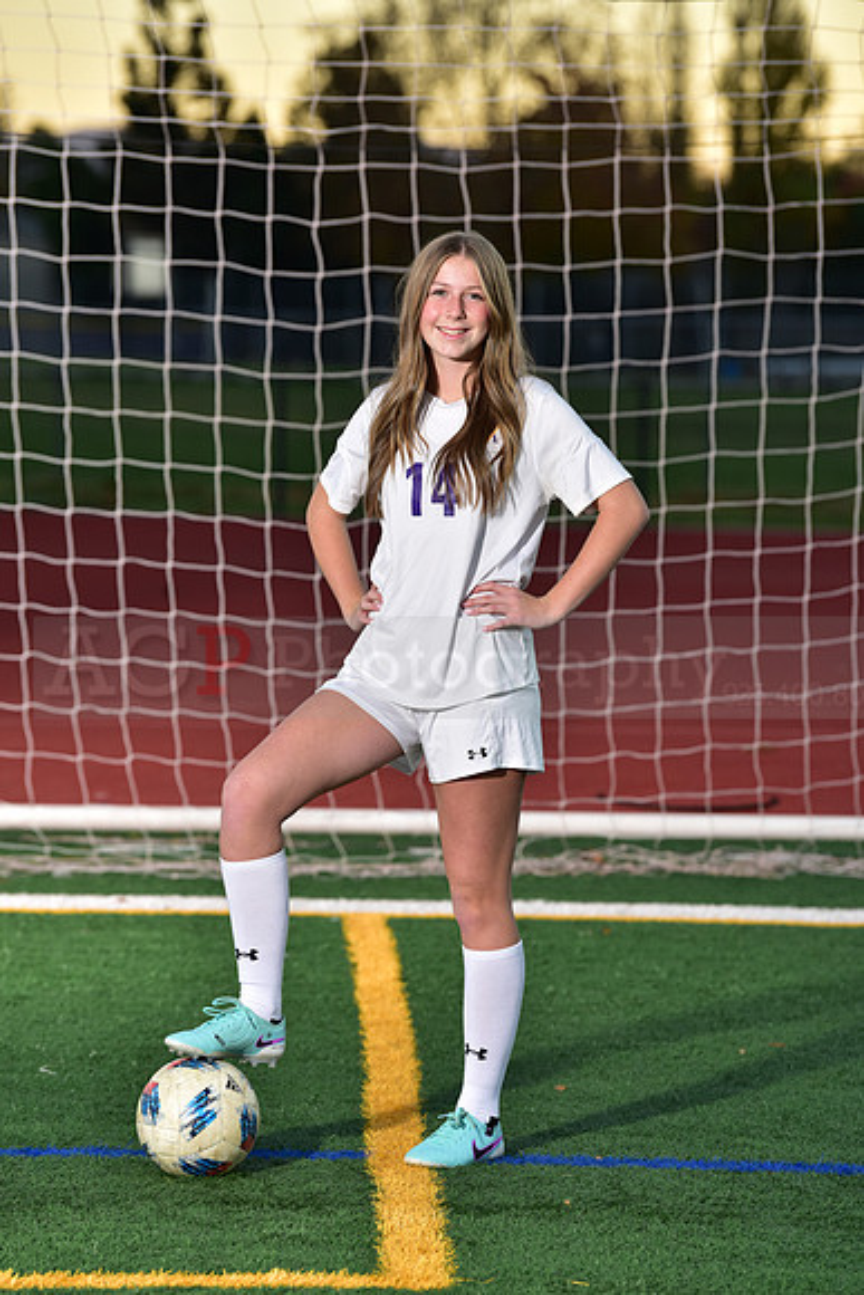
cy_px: 648
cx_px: 432
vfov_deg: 12.8
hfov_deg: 8.6
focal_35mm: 160
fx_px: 5756
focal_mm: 160
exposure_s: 1/200
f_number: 4.5
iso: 250
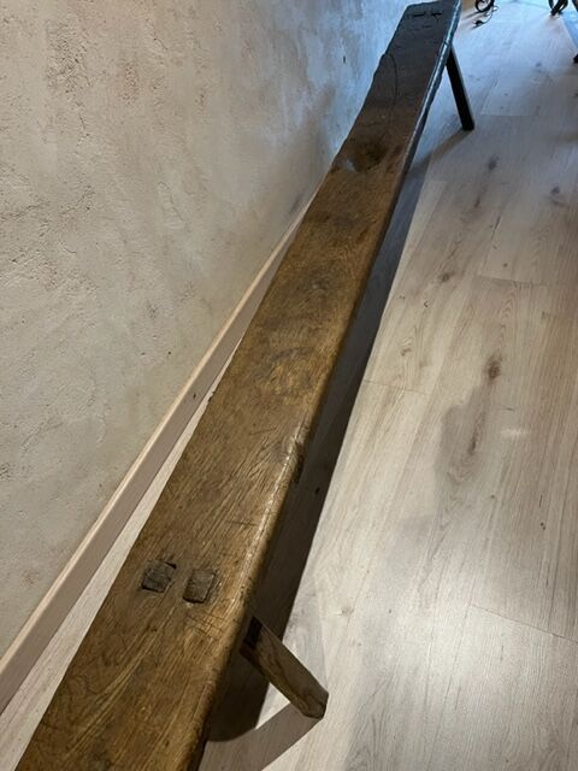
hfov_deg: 53.1
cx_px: 289
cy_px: 386
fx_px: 579
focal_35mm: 26
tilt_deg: -47.5
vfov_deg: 67.3
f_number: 1.6
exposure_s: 1/50
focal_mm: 5.1
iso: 160
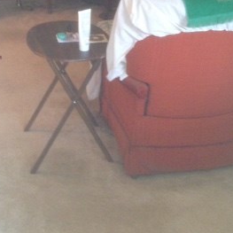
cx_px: 114
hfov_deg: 24.3
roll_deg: -1.7
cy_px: -15
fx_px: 541
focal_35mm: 71
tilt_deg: -10.8
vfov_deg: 23.0
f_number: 2.4
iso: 200
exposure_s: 1/20
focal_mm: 4.12
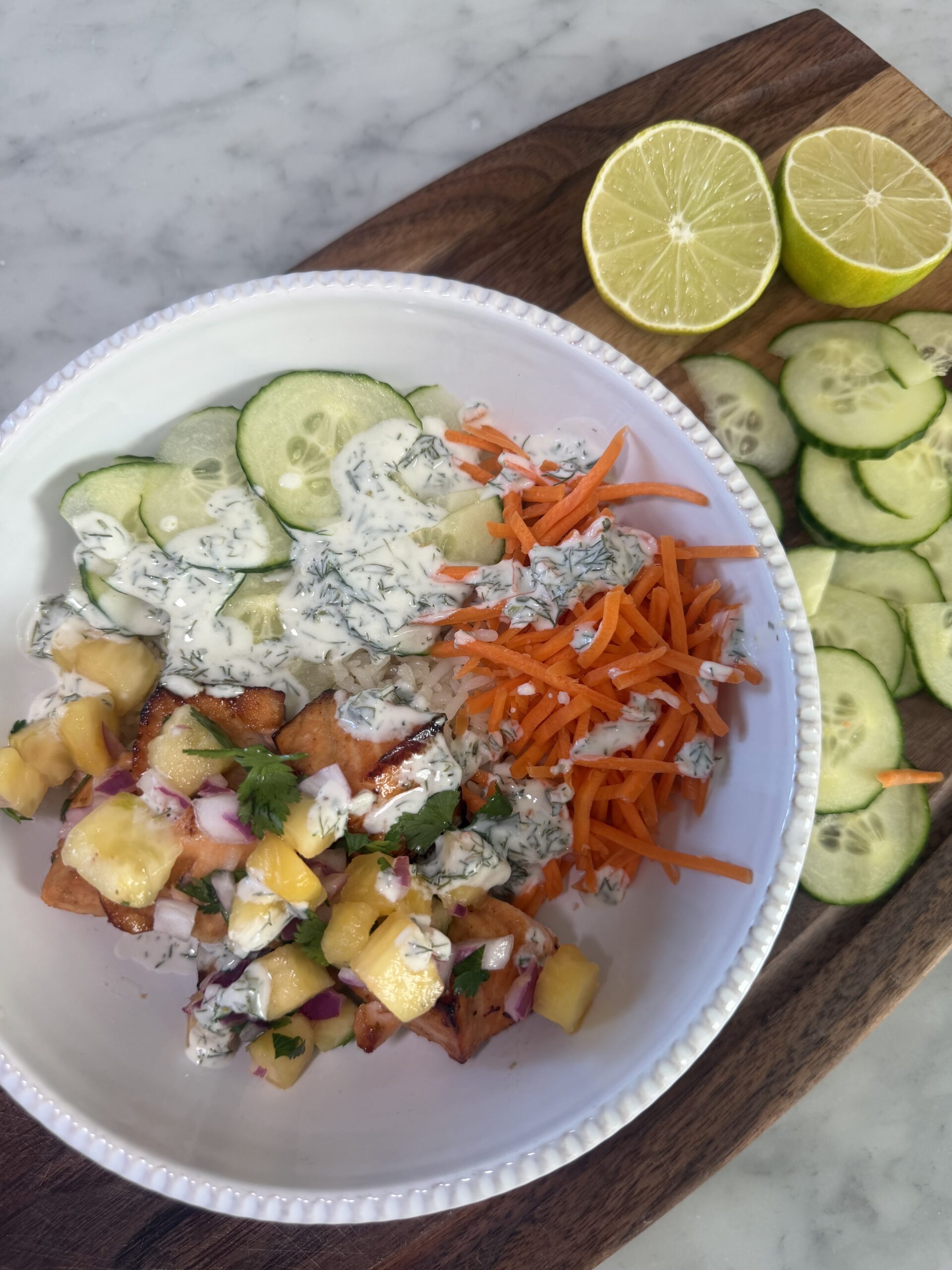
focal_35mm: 24
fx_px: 880
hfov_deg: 56.8
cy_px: 635
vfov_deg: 71.6
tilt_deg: -80.0
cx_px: 476
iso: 100
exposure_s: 1/121
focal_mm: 6.76
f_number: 1.78
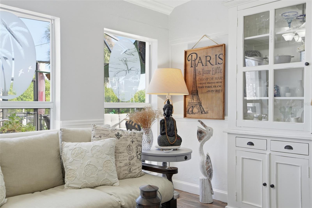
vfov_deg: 37.8
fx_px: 303
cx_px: 156
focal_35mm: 35
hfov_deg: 54.4
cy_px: 104
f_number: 9
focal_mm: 35
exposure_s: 1/160
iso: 400
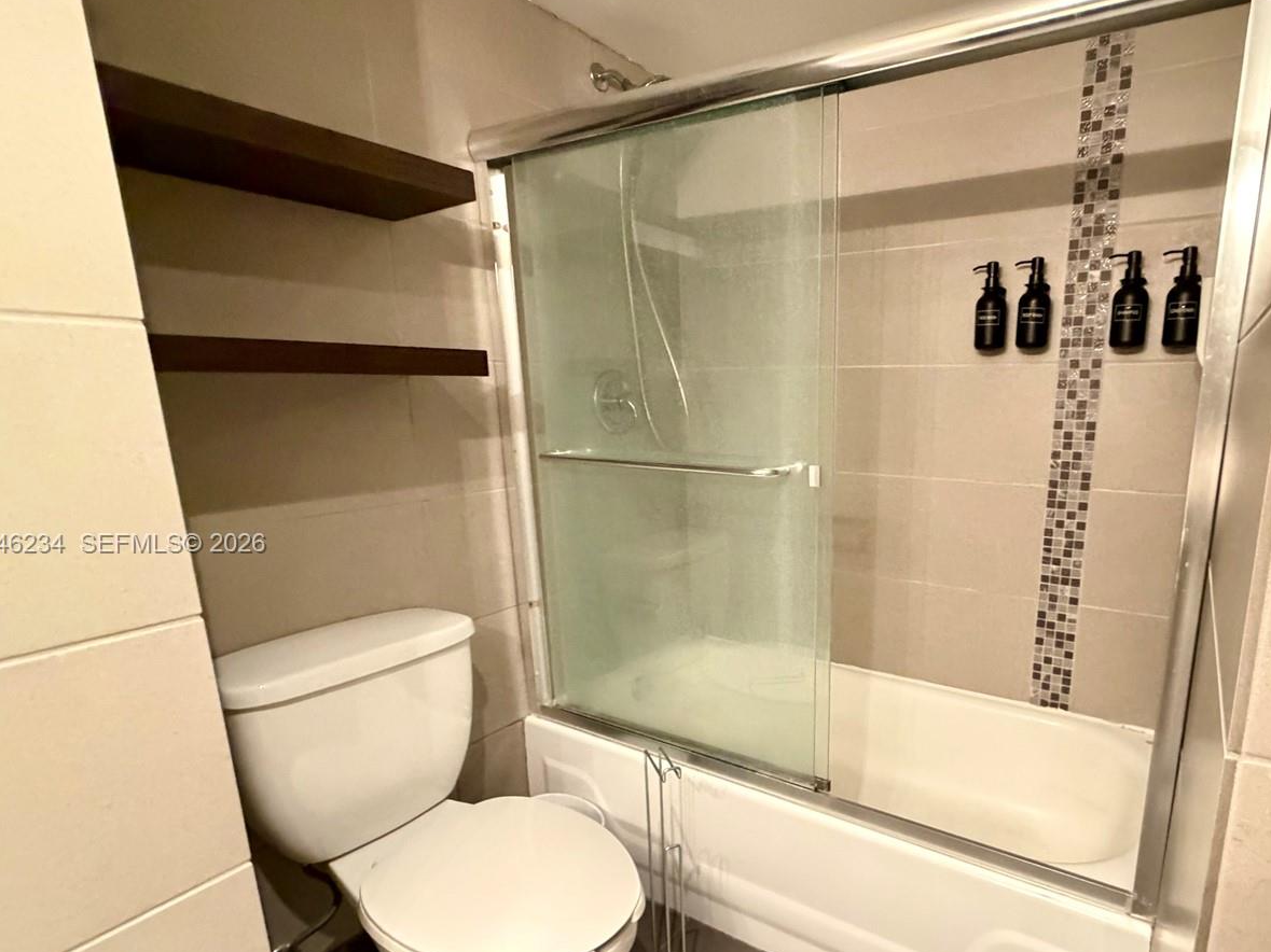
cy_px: 545
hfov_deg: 83.1
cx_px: 792
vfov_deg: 68.3
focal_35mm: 19
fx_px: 698
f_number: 2.2
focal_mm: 2.22
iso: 1250
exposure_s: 1/30
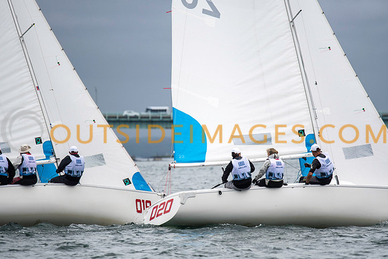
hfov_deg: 4.6
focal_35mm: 450
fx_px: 4851
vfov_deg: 3.1
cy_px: 130
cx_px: 194
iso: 250
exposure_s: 1/4000
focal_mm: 300
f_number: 4
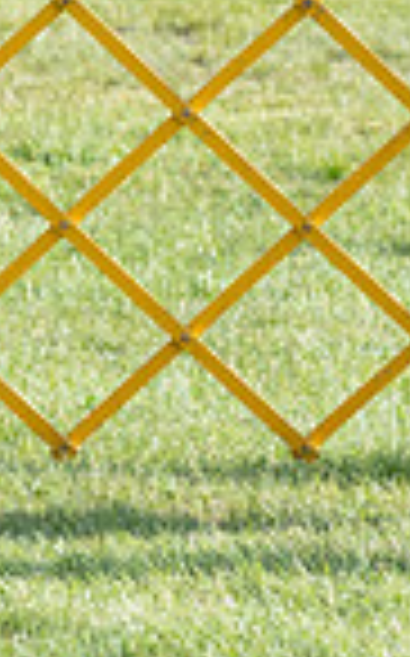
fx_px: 12719
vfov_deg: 3.0
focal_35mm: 710
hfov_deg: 1.8
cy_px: -199
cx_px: 956
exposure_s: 1/1250
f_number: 5.6
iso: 500
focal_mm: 134
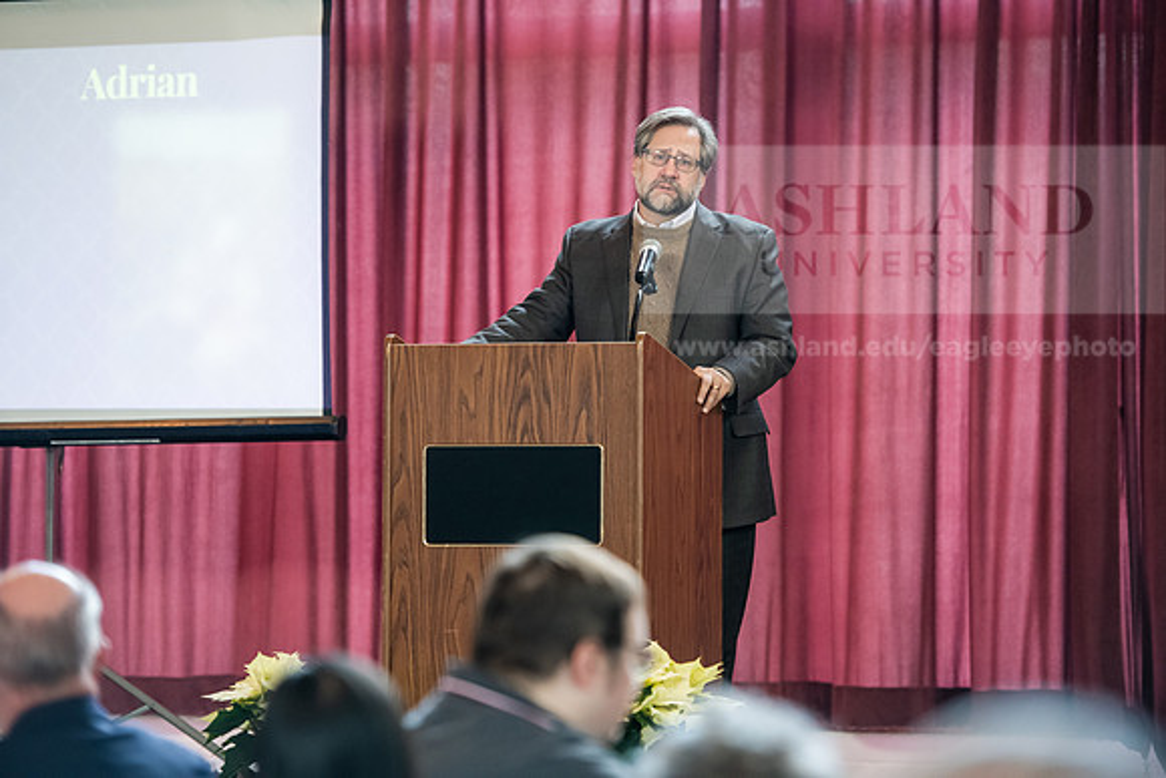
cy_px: 389
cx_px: 583
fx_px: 5021
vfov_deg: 8.9
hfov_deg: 13.2
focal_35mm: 155
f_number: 3.2
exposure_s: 1/200
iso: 2500
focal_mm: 155
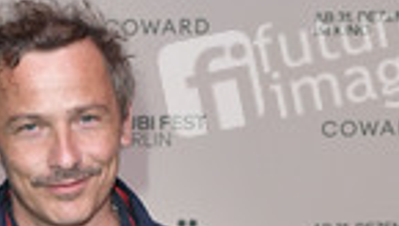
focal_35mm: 121
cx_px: 50
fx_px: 1282
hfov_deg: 17.5
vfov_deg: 9.3
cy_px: 485
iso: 2500
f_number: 6.3
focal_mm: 42
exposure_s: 1/250
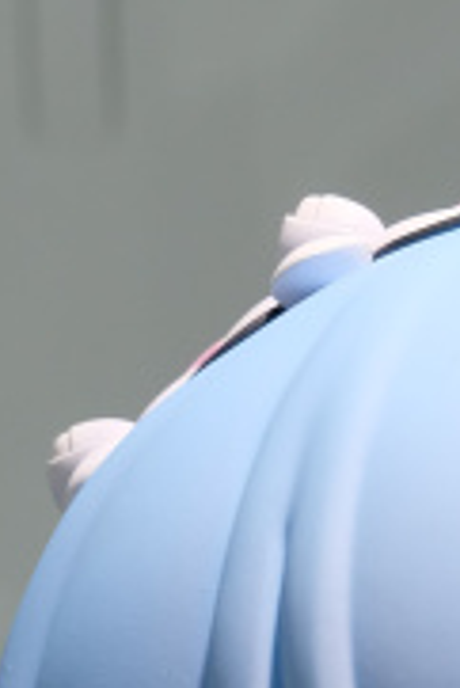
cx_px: 755
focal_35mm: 194
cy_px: 1456
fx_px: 3711
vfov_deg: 9.7
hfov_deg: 7.0
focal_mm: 29.5
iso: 640
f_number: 4.7
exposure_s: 1/125
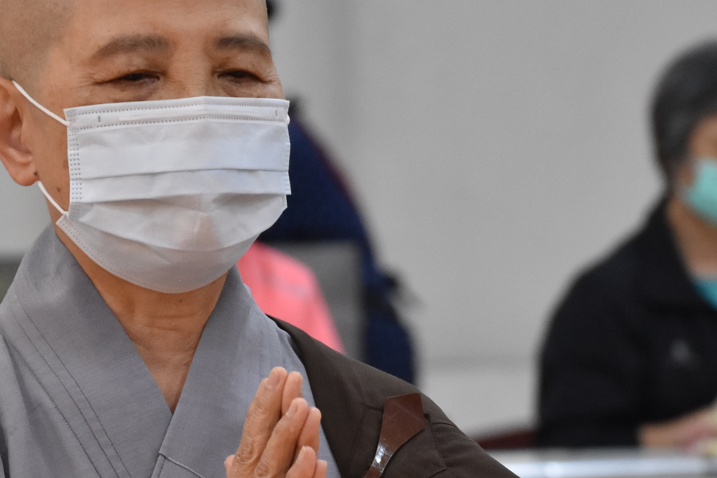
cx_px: 261
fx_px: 6893
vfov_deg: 4.0
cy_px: 334
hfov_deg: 6.0
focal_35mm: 346
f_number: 5.6
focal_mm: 105
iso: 1600
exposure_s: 1/100
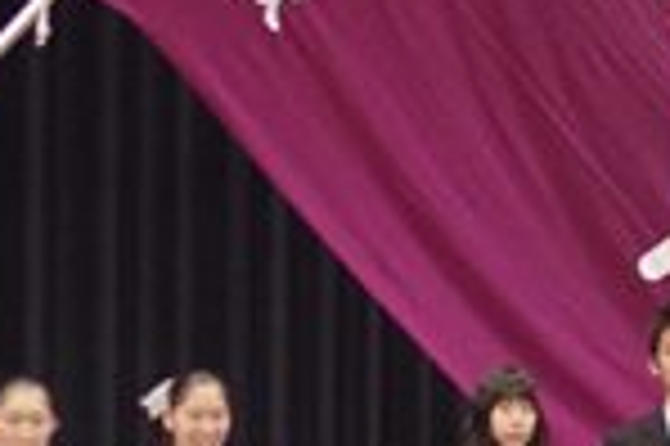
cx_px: 796
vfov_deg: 4.5
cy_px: -59
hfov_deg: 6.7
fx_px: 5689
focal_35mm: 306
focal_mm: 38
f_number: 2.8
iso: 3200
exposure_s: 1/400
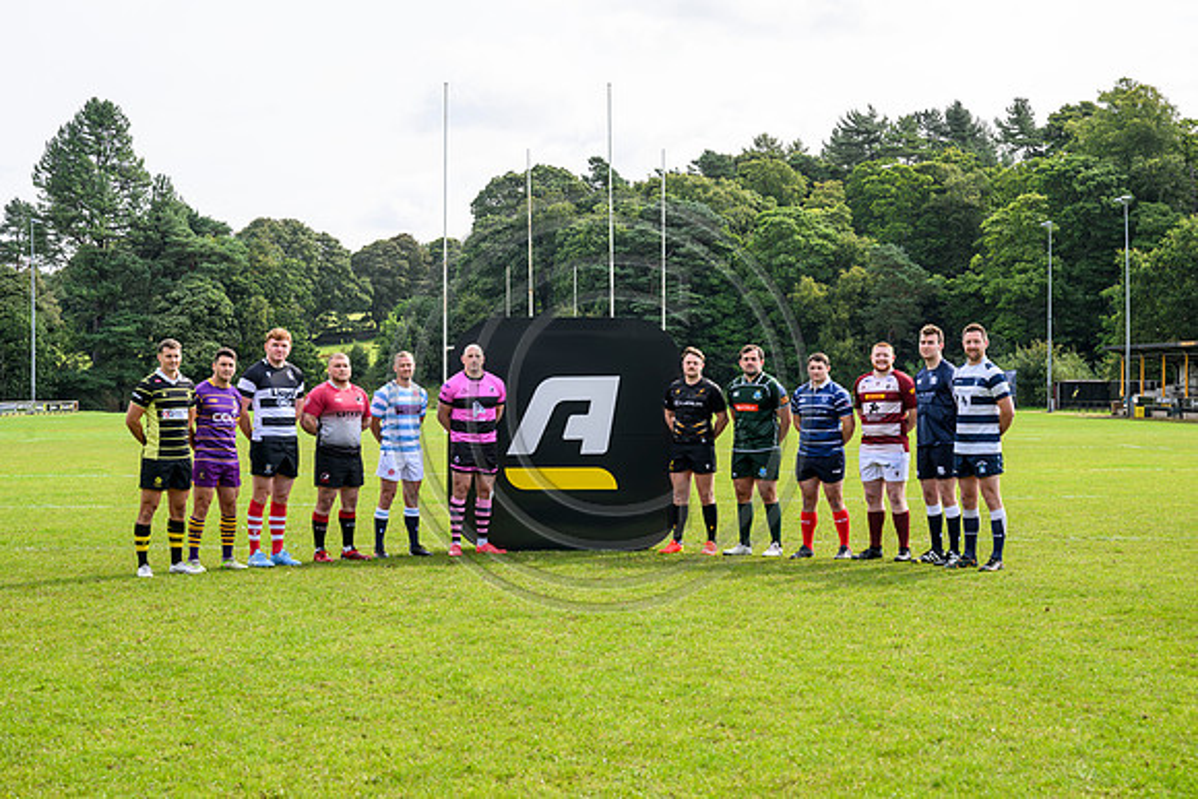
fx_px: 2330
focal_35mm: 70
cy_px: 400
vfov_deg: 19.5
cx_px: 599
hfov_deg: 28.8
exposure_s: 1/200
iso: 160
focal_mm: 70
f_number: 8
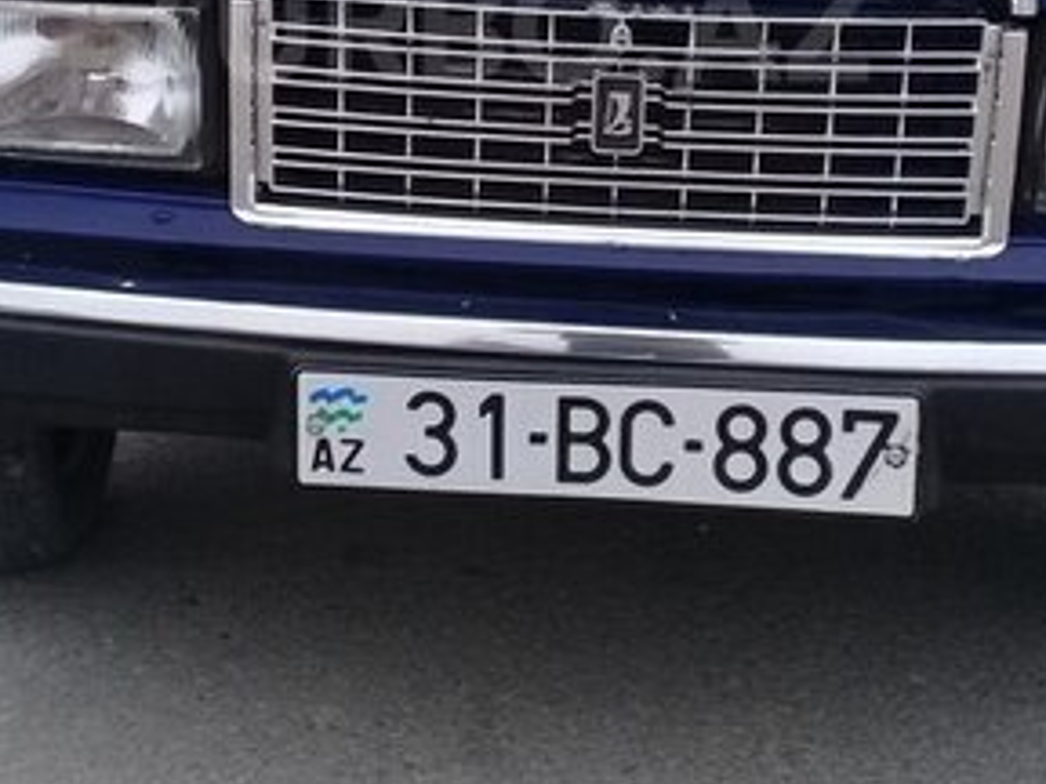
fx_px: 2145
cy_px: 27
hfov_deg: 27.4
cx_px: 498
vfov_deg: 20.2
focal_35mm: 71
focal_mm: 3.3
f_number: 2.2
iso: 50
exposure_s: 1/50
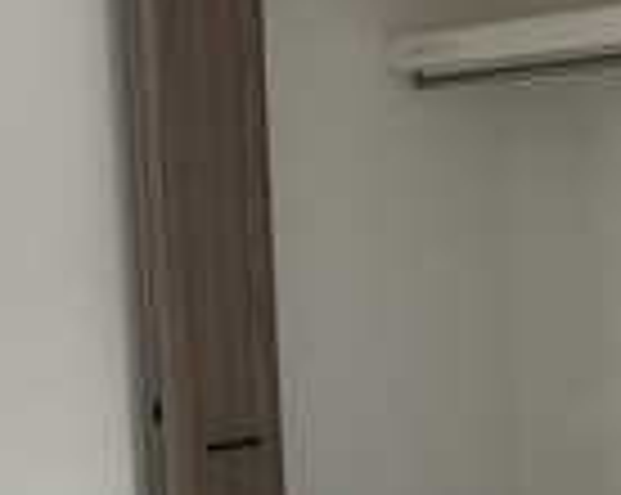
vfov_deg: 16.0
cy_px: 432
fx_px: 1744
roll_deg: +2.8
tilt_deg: -6.7
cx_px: 135
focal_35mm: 95
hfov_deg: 20.0
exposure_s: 1/114
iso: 80
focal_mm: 3.99
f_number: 1.8
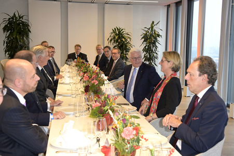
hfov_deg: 41.1
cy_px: 78
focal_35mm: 48
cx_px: 117
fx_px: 312
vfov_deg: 28.0
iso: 1600
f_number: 5.6
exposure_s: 1/125
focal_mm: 48
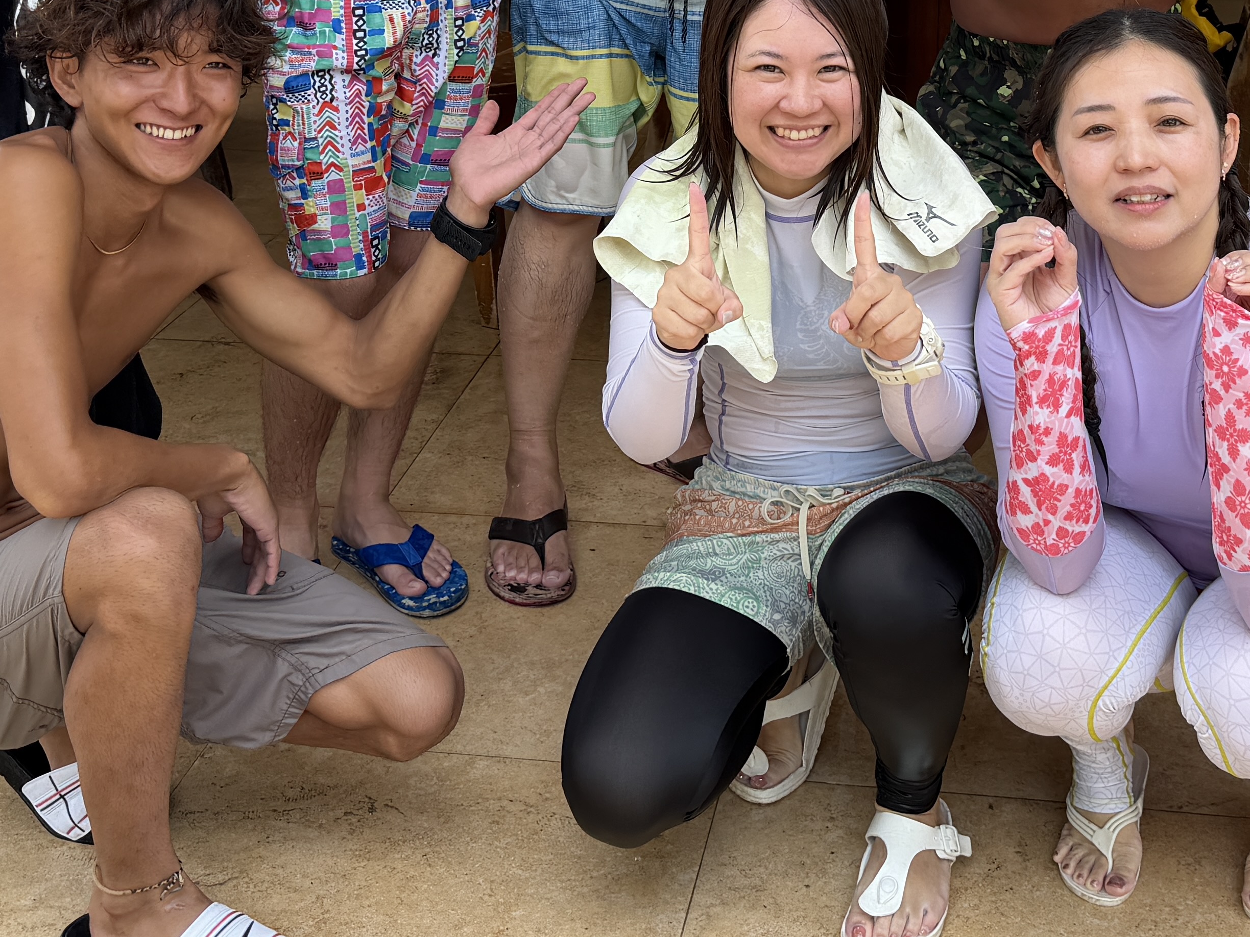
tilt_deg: -11.0
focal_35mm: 56
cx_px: 829
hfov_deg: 34.1
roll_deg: -1.2
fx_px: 2022
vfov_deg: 24.8
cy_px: -14
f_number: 1.78
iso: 80
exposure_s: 1/521
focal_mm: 6.76
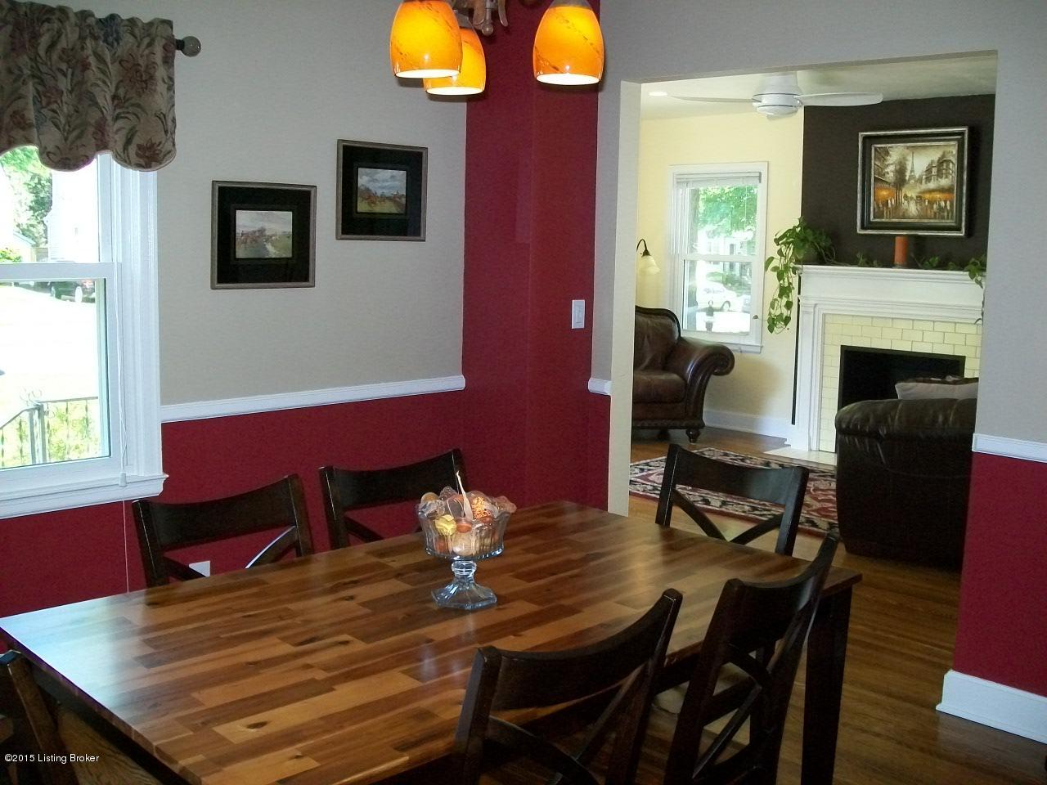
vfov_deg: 39.7
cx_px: 524
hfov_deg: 51.4
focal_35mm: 36
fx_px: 1089
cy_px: 392
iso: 160
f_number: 2.7
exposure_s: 1/60
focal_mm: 6
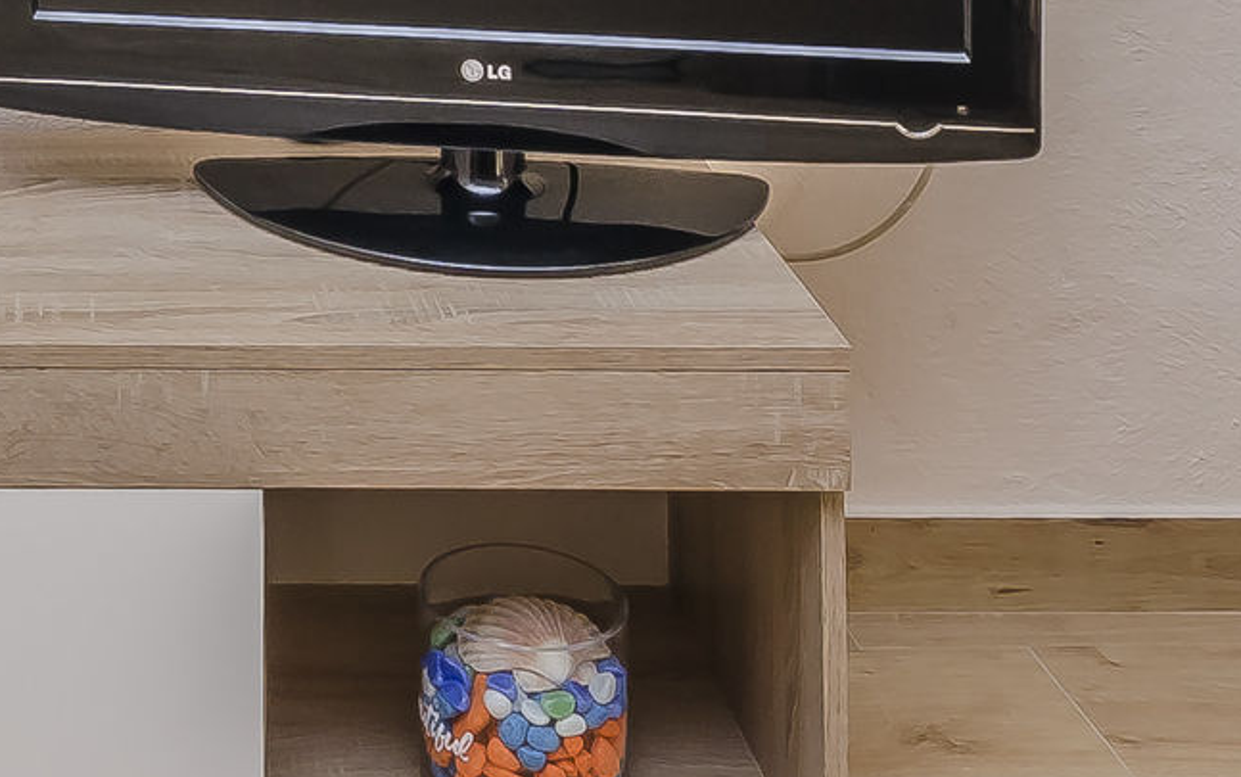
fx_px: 2233
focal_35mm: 66
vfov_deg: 15.6
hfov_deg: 29.1
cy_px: -785
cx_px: 6
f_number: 8
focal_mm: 10
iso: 100
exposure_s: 1/100
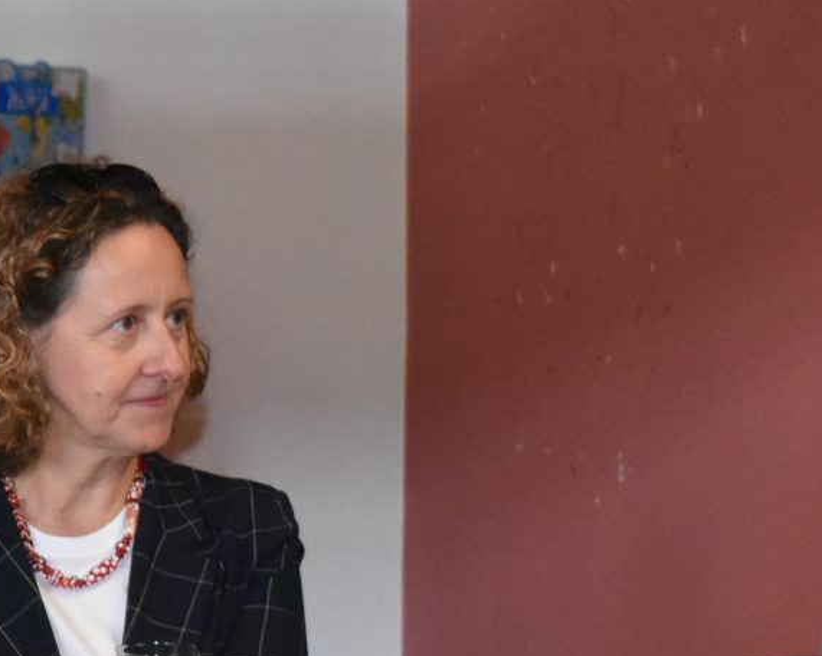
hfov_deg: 10.6
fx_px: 4376
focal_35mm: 180
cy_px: 502
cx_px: -109
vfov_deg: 8.6
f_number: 4.8
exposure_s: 1/60
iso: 2800
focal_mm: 38
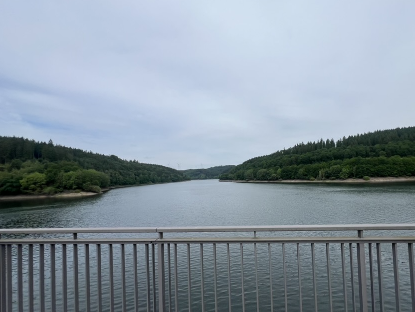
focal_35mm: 16
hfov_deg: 94.0
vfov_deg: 78.0
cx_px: 235
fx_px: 192
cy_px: 168
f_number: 1.8
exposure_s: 1/2801
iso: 32
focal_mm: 1.57
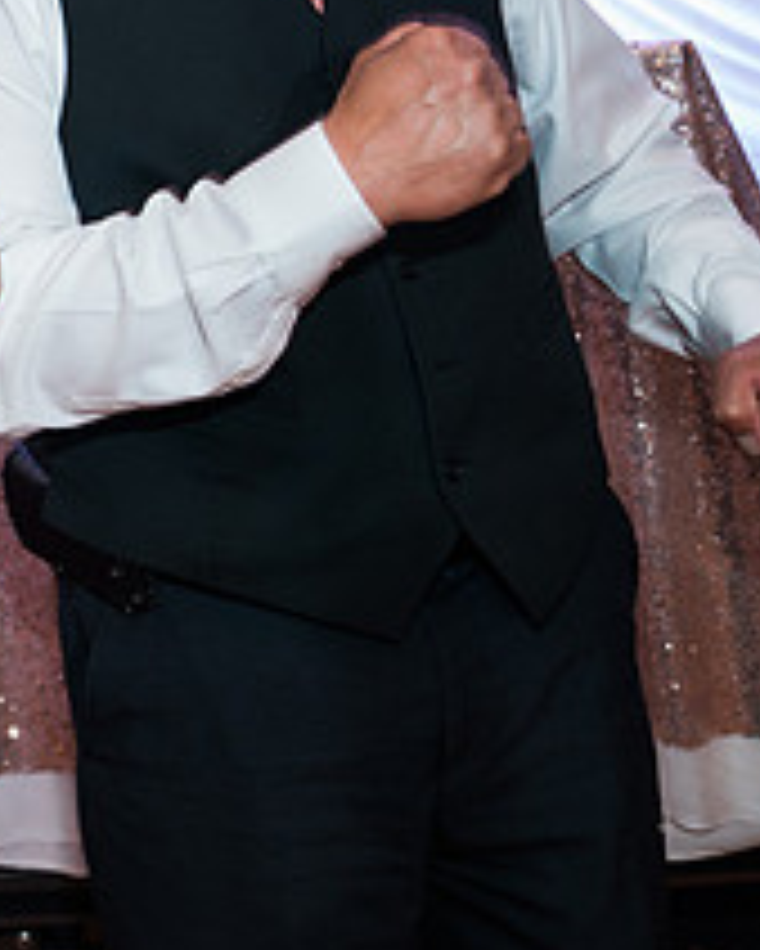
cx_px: -346
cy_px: 115
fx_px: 1742
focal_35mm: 62
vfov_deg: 29.4
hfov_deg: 21.2
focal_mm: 24
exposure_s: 1/125
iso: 1000
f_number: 2.8
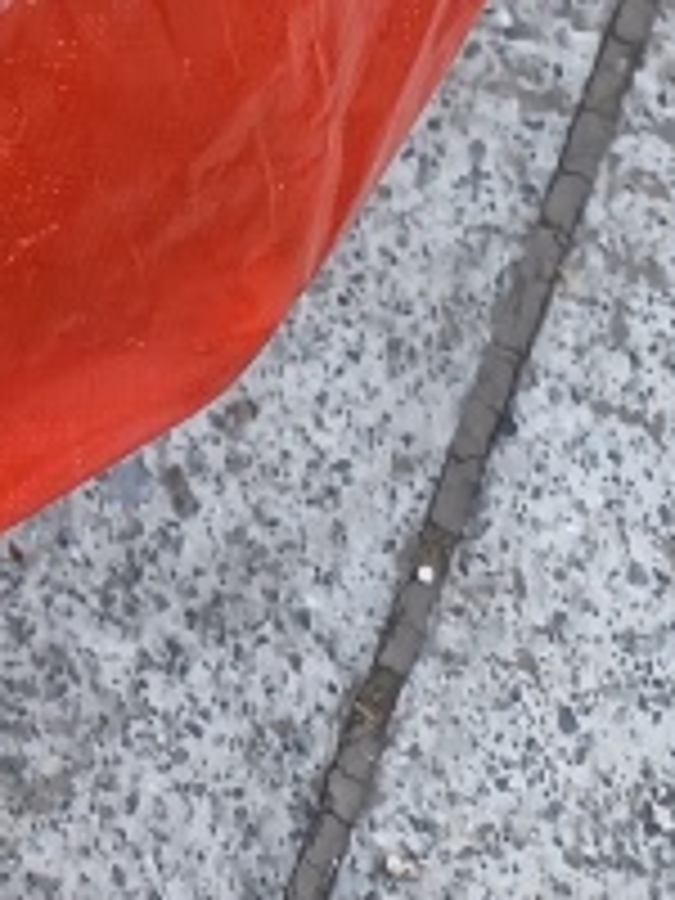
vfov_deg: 9.6
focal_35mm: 176
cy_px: -1474
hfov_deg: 8.0
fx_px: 4576
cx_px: -788
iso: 103
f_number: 1.8
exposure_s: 1/100
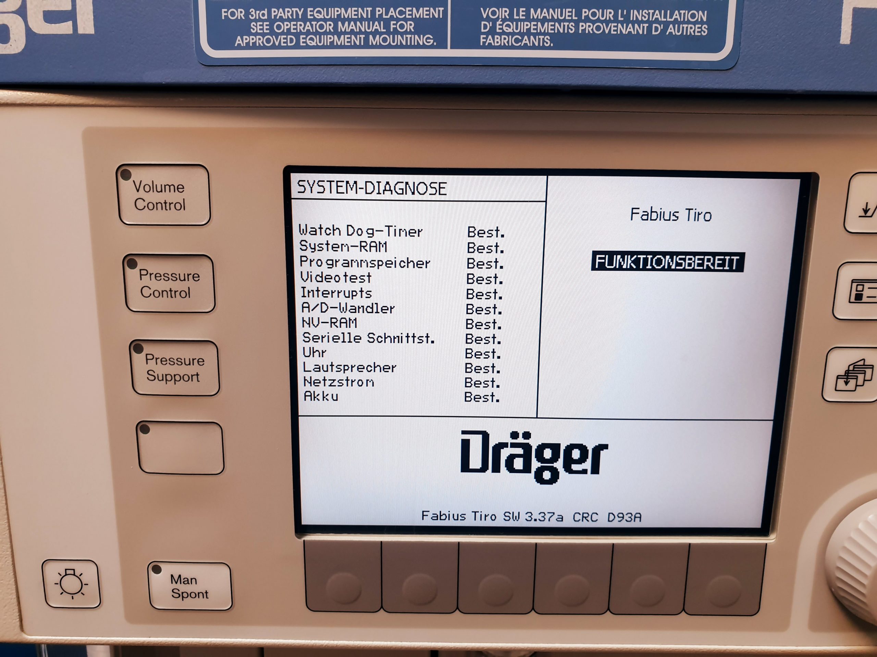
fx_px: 659
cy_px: 328
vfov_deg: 53.1
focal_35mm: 26
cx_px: 438
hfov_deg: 67.3
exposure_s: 1/50
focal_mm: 4.3
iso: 80
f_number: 2.4
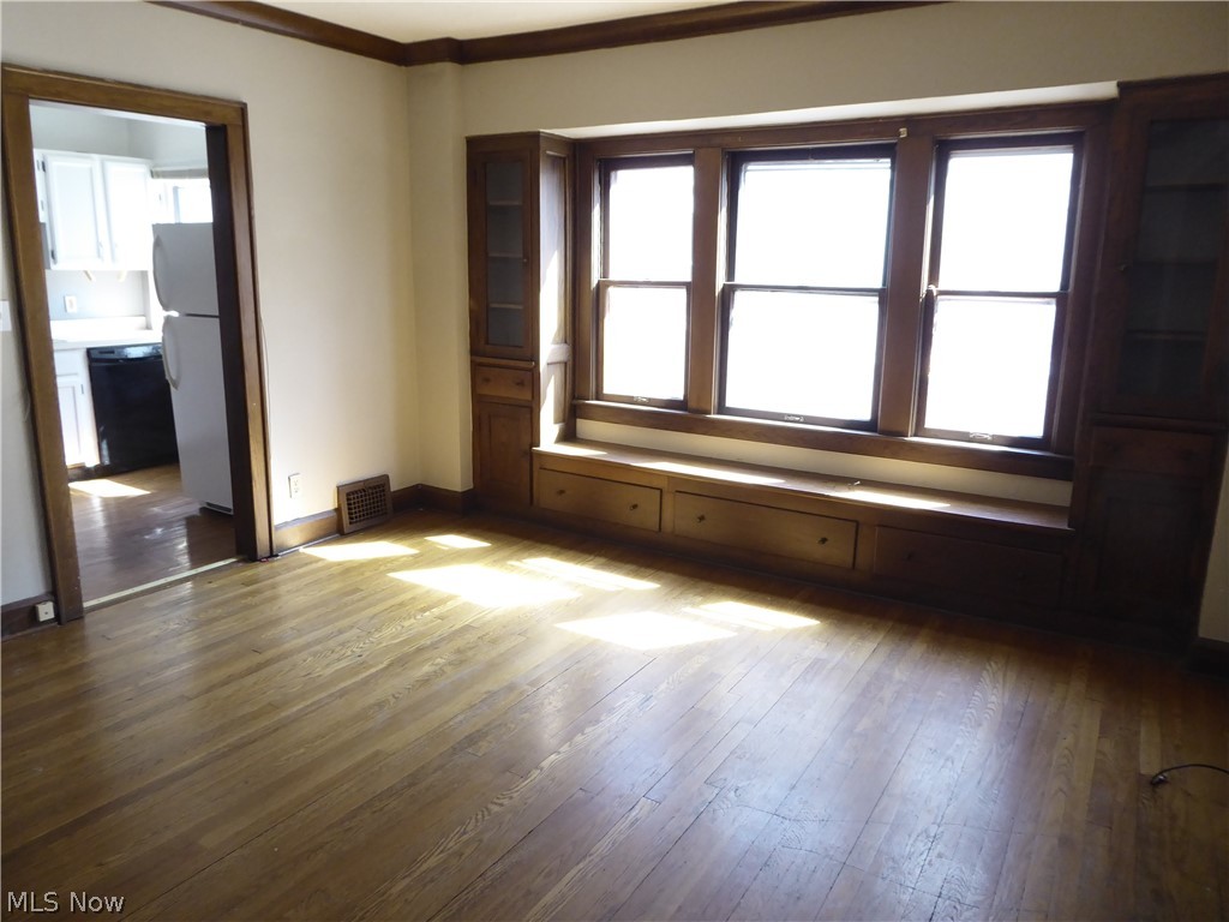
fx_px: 888
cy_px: 461
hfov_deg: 69.4
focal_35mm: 25
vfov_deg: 54.9
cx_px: 614
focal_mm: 4.3
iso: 400
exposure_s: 1/60
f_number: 3.3
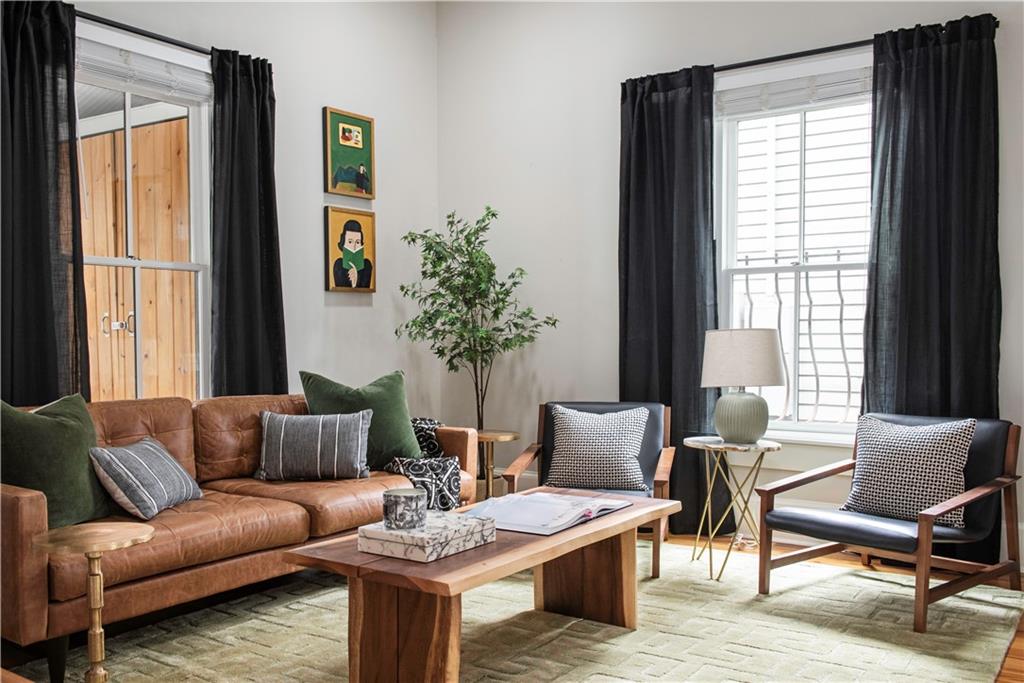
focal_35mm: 31
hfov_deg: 60.3
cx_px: 512
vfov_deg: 42.3
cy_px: 342
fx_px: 882
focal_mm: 31
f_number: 9
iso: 800
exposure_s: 1/1.67
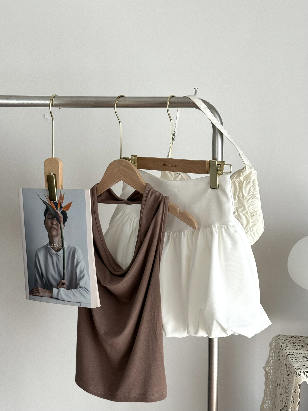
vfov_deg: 39.7
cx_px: 154
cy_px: 206
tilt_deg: -5.5
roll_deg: -0.1
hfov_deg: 30.3
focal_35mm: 48
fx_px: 569
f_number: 1.78
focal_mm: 6.76
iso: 100
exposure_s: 1/66
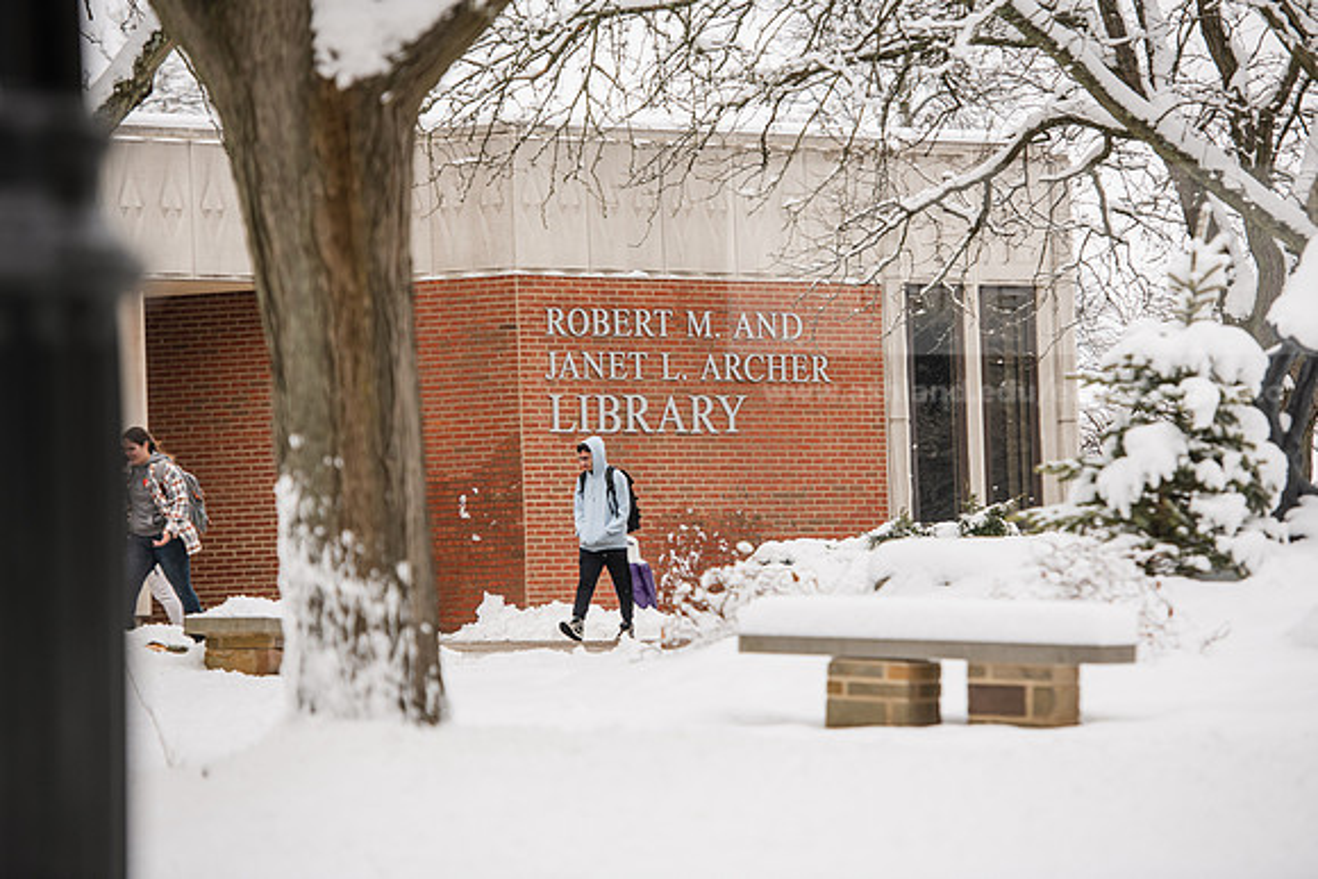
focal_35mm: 150
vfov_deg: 9.2
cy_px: 440
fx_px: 5493
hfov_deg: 13.7
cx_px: 659
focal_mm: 150
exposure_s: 1/400
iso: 160
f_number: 3.5
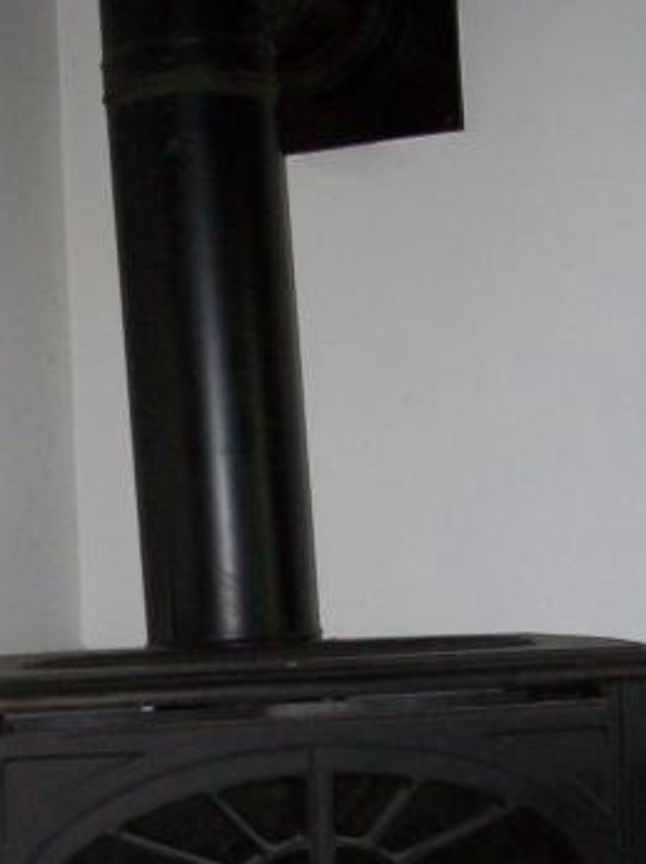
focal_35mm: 80
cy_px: 749
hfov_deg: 18.1
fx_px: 1993
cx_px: 76
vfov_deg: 23.9
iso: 200
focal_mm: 6
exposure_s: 1/64
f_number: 2.7
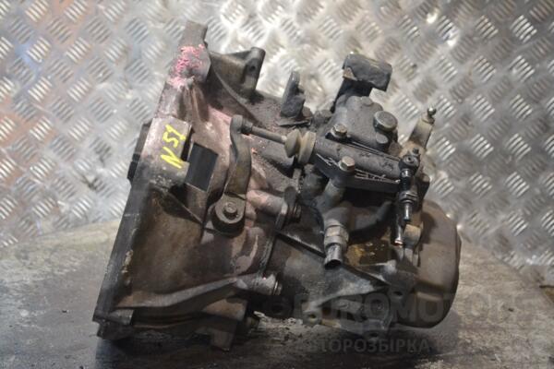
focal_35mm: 69
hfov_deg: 29.2
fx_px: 1062
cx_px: 277
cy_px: 184
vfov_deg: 19.7
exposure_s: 1/60
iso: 3200
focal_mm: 46
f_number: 5.3
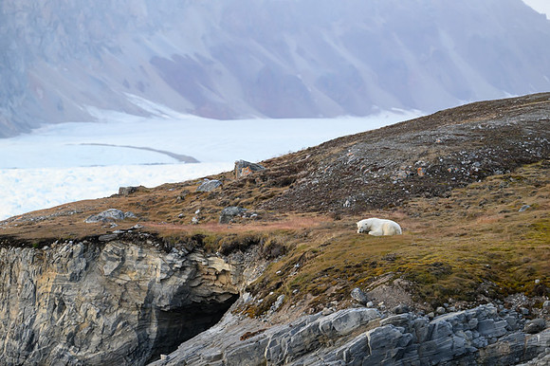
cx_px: 275
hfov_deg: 5.2
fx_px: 6107
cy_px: 183
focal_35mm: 400
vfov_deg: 3.4
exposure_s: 1/2000
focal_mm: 400
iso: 2500
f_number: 4.5
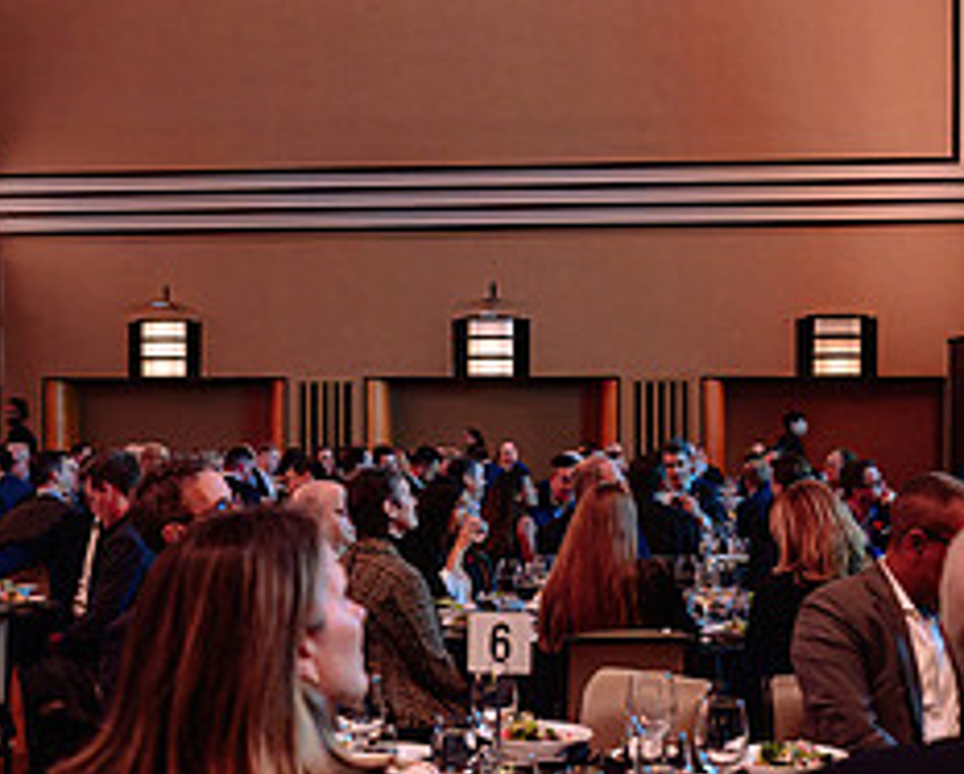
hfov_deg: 33.5
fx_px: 1600
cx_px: 554
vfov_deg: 27.1
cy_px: 466
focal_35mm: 56
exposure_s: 1/30
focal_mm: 24
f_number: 2.8
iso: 2000
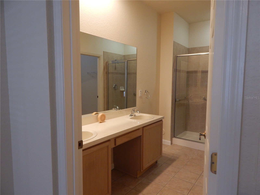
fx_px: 165
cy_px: 98
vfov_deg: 61.1
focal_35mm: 22
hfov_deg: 76.4
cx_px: 130
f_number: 3
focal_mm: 4
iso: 200
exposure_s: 1/30
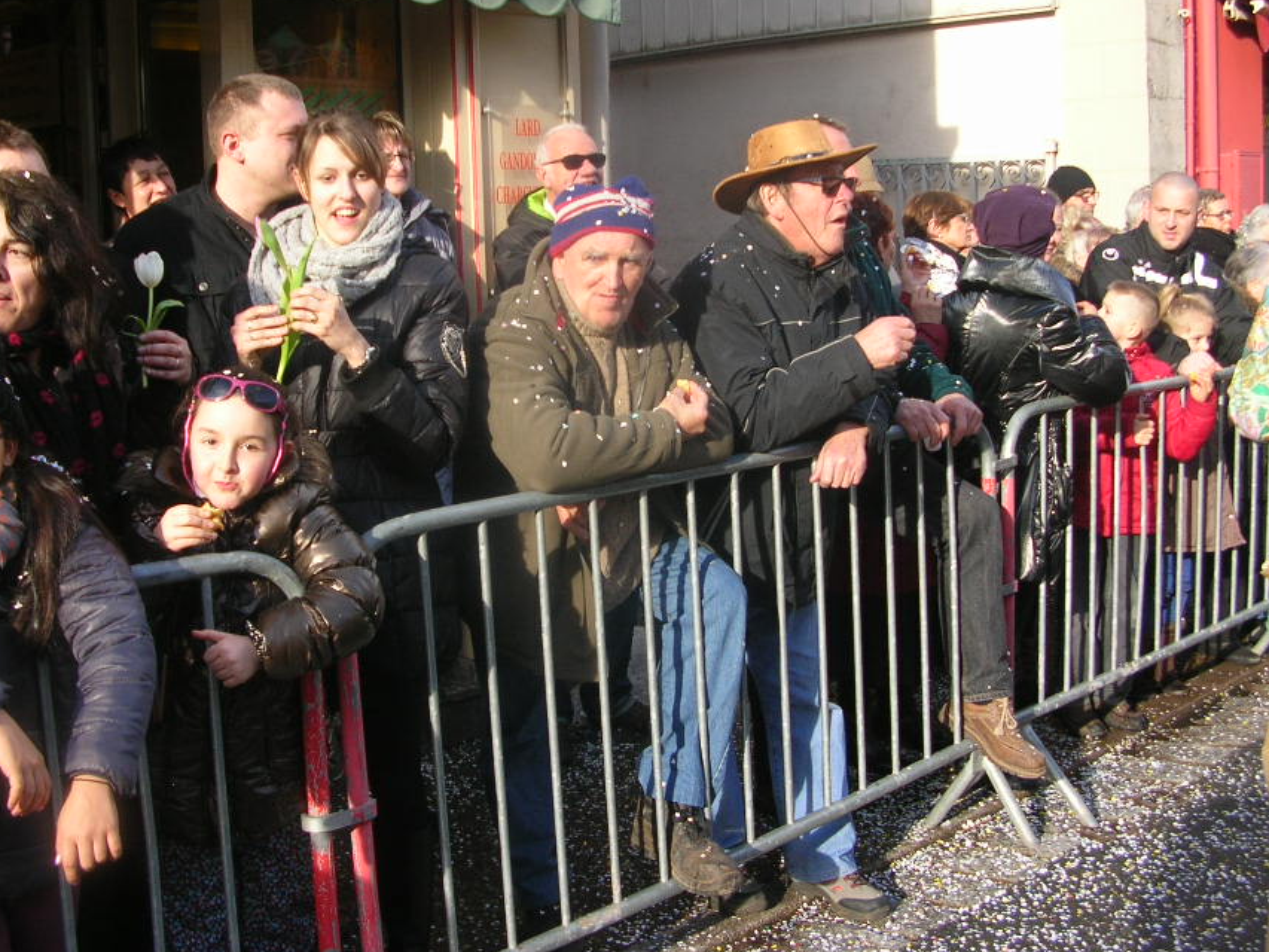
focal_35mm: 42
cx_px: 605
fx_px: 1540
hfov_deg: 44.8
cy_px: 396
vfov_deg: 34.3
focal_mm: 5.8
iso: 50
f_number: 2.8
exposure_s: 1/260
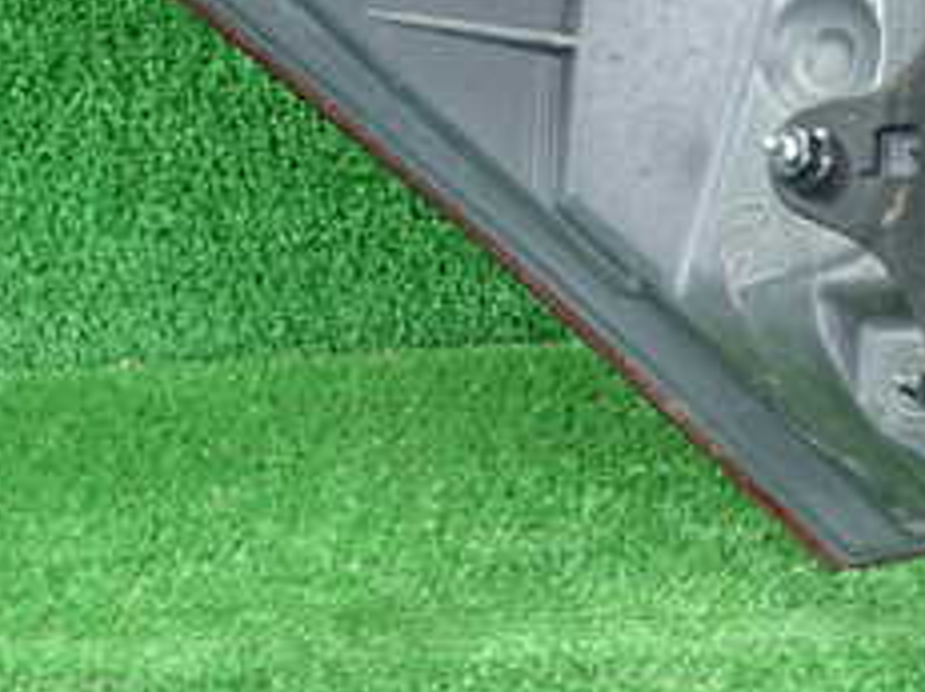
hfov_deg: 24.7
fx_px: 2083
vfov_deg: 18.7
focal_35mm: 78
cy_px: 128
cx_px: 705
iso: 500
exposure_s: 1/125
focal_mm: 5.5
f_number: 2.3
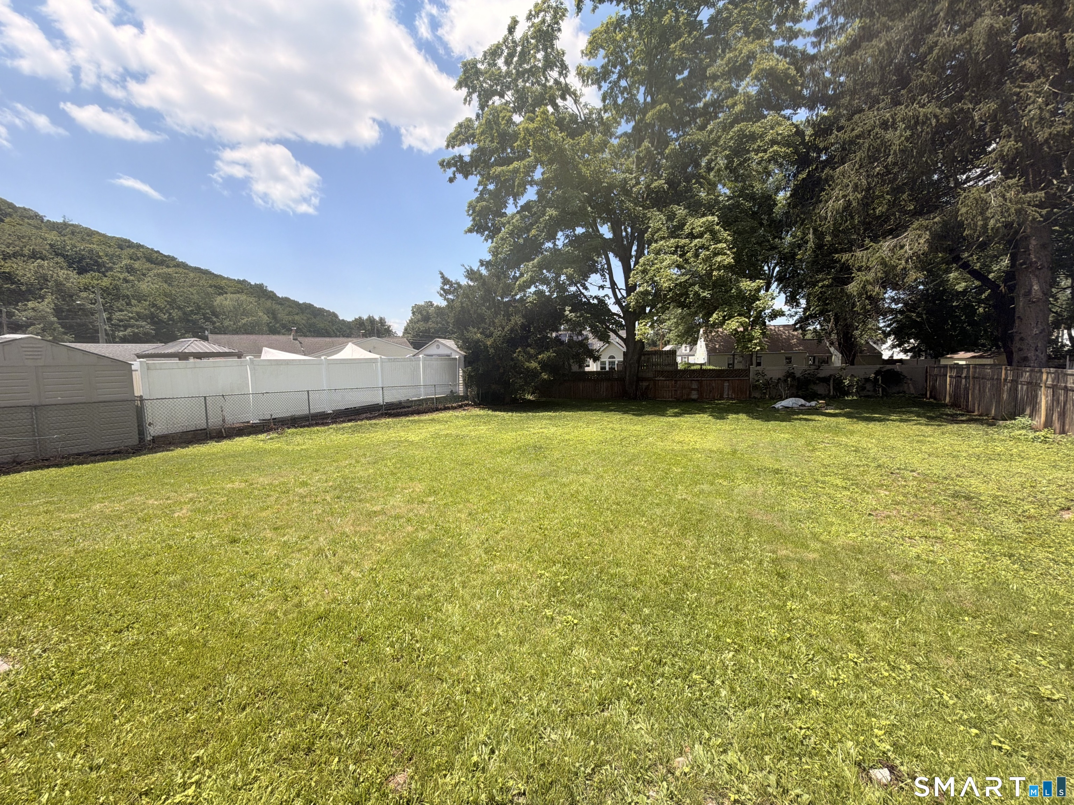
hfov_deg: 102.1
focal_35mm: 14
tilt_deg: -6.6
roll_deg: +1.4
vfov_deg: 85.7
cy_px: 402
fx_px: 434
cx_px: 537
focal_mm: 2.22
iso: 32
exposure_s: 1/770
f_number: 2.2
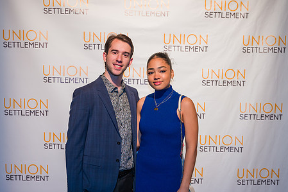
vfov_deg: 28.0
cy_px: 114
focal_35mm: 48
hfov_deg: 41.1
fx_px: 384
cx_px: 131
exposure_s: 1/200
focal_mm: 34
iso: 1000
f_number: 4
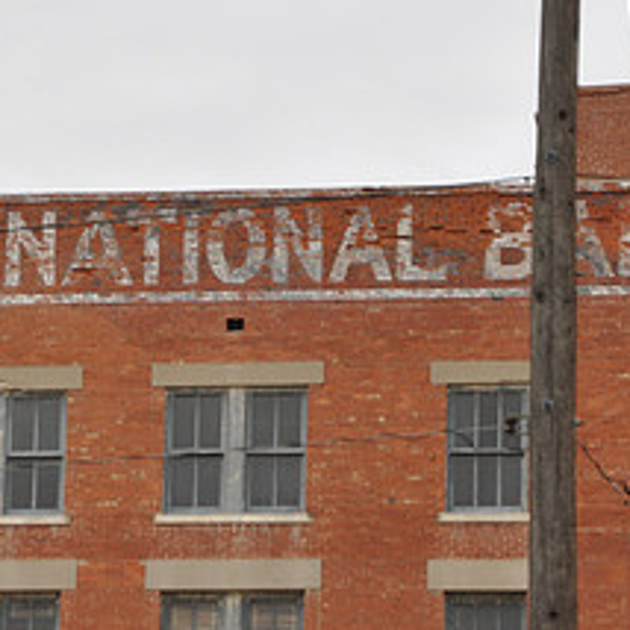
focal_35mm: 241
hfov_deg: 7.3
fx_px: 4962
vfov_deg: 7.3
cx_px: 103
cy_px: 261
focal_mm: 70
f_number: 6.3
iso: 200
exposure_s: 1/200
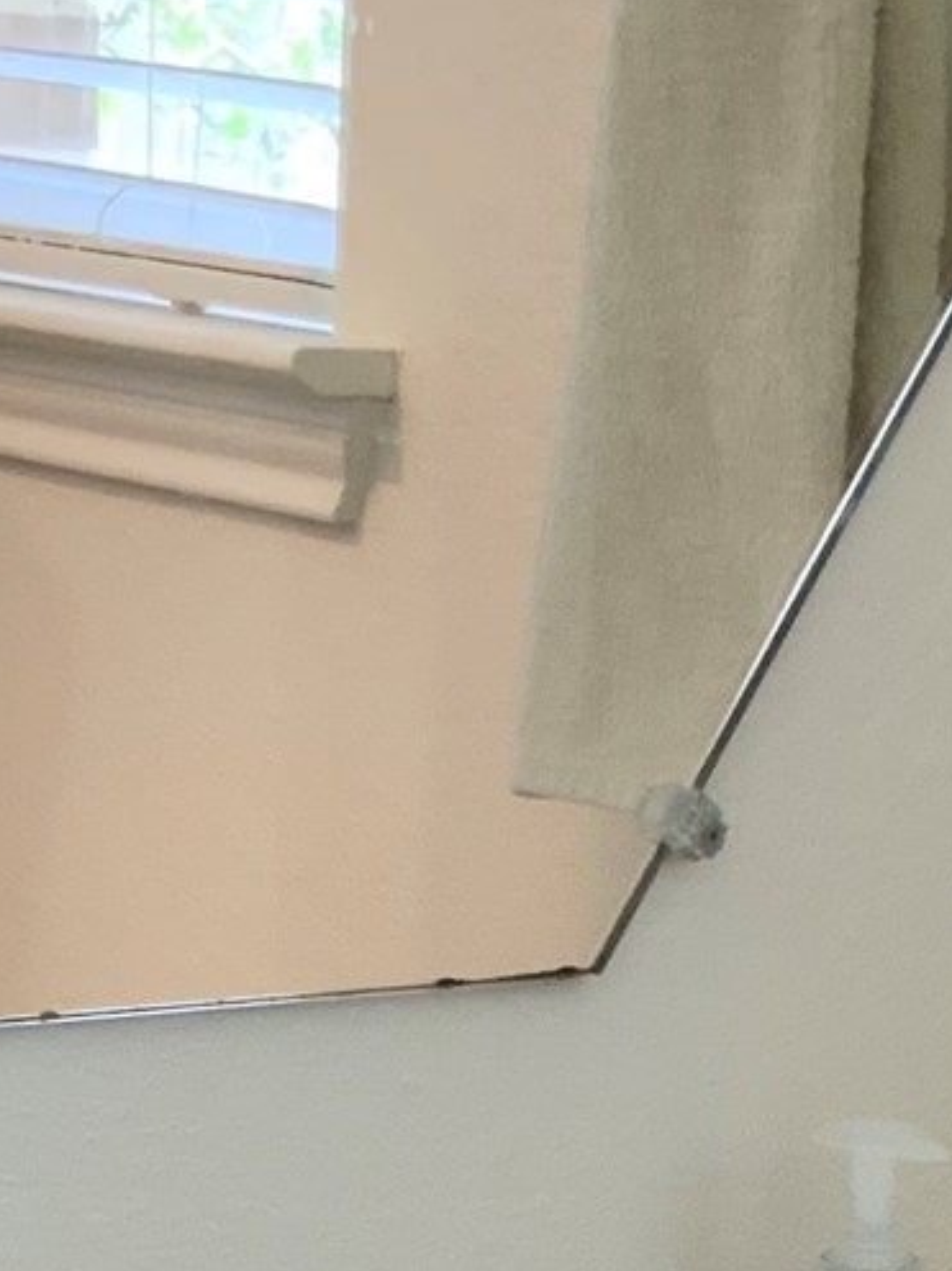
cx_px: 862
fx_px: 4402
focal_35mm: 120
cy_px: 1546
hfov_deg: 12.3
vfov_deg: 15.8
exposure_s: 1/60
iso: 160
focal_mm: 3
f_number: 1.8
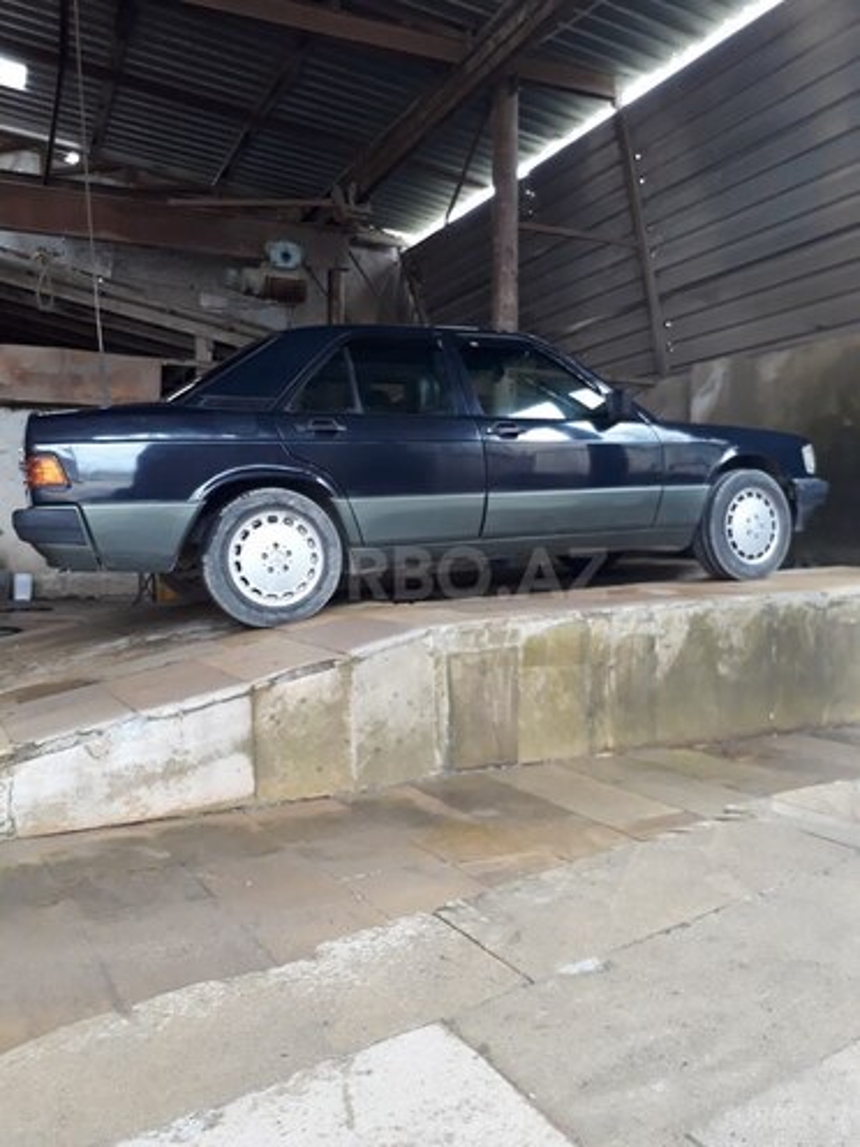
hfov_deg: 51.4
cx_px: 430
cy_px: 574
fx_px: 894
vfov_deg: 65.3
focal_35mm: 27
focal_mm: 3.6
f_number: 1.9
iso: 80
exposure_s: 1/33
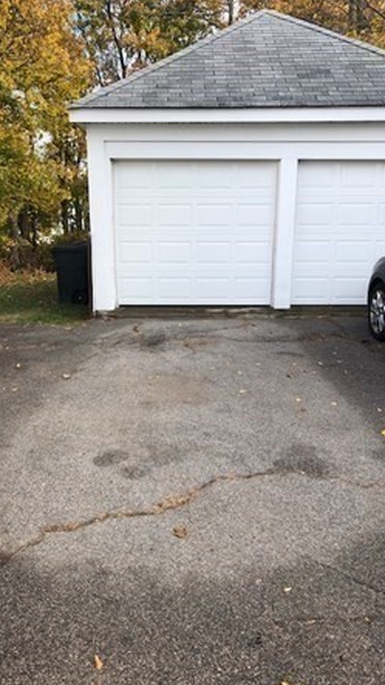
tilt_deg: -14.5
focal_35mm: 31
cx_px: 155
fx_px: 563
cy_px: 346
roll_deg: -0.4
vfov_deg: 62.6
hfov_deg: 37.6
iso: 20
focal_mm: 3.99
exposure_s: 1/615
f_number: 1.8
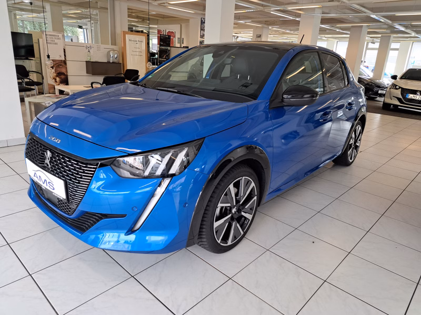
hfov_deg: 71.6
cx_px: 210
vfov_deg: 56.8
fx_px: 292
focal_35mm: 24
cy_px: 158
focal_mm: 5.23
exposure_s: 1/50
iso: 64
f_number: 1.8
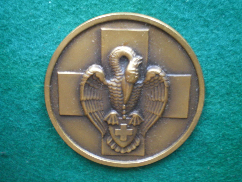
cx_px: 121
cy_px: 91
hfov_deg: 49.0
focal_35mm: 38
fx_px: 266
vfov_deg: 37.7
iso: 400
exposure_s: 1/4
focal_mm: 6.3
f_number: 3.1
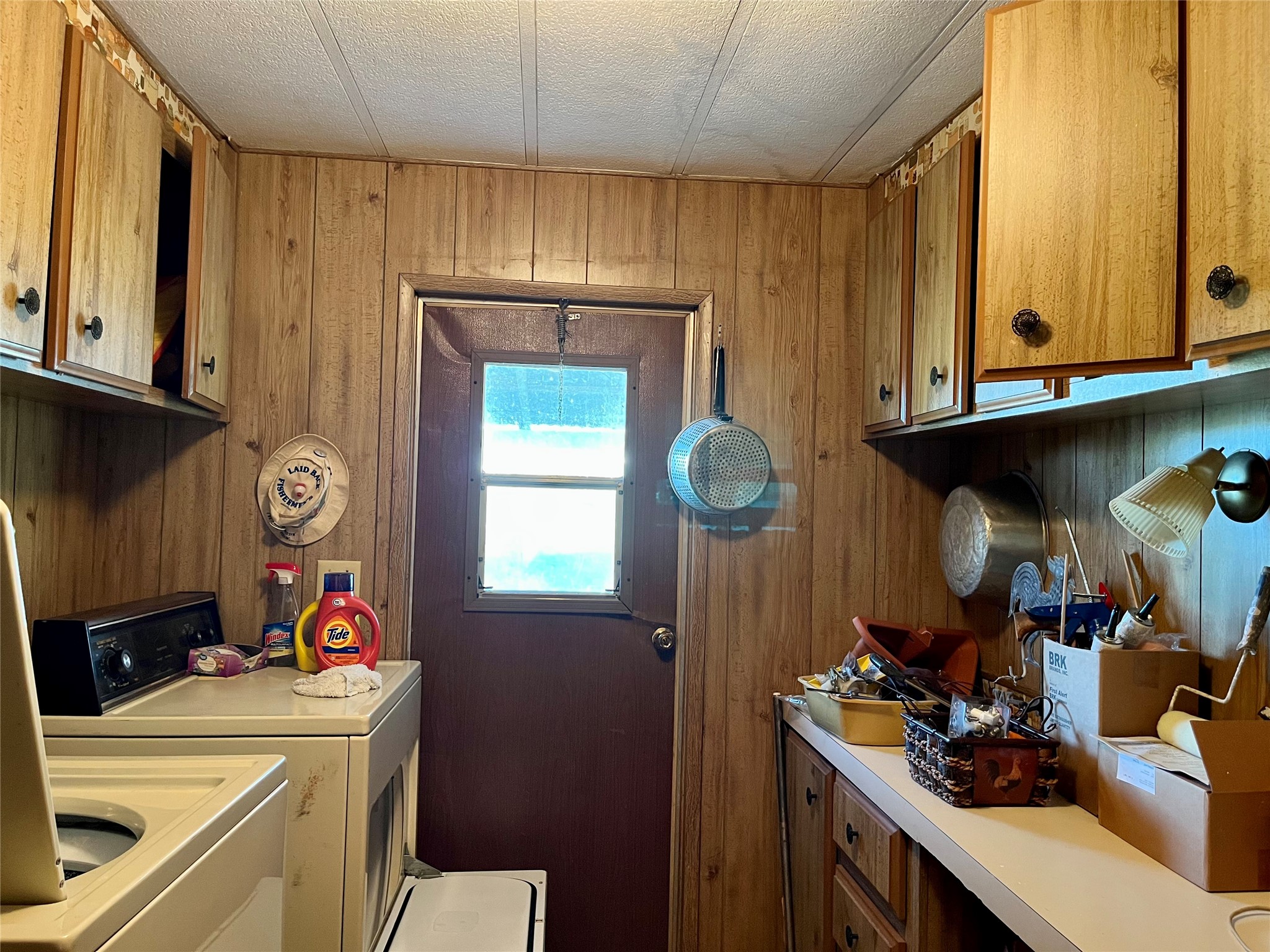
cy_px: 476
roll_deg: -1.1
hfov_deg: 67.3
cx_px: 635
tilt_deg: +1.4
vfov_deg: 53.1
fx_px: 954
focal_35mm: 26
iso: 500
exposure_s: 1/60
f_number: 1.6
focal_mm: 5.1
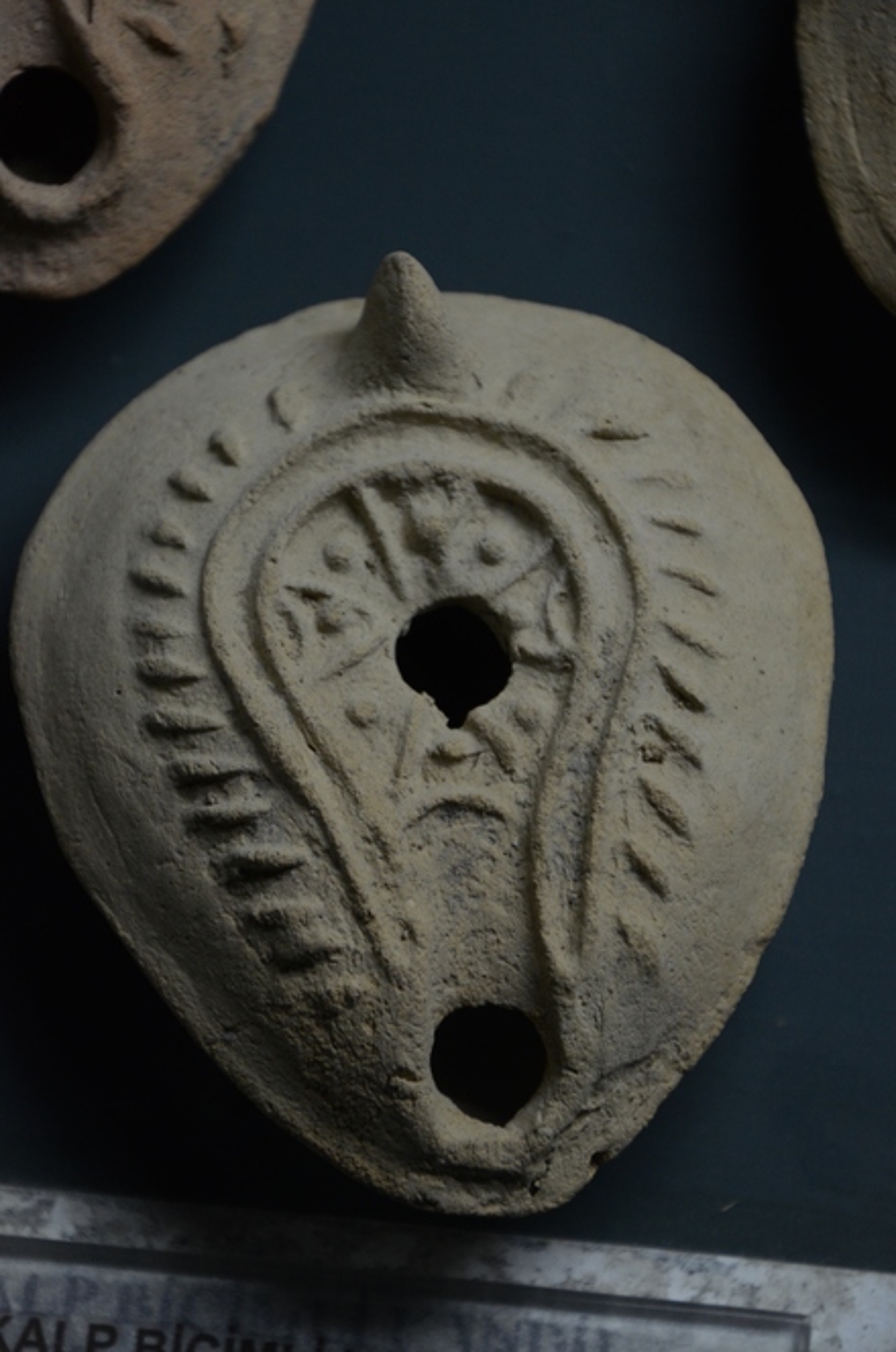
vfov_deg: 12.5
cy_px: 676
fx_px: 6185
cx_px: 448
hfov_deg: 8.3
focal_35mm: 165
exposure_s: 1/50
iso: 1000
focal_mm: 110
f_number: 5.6
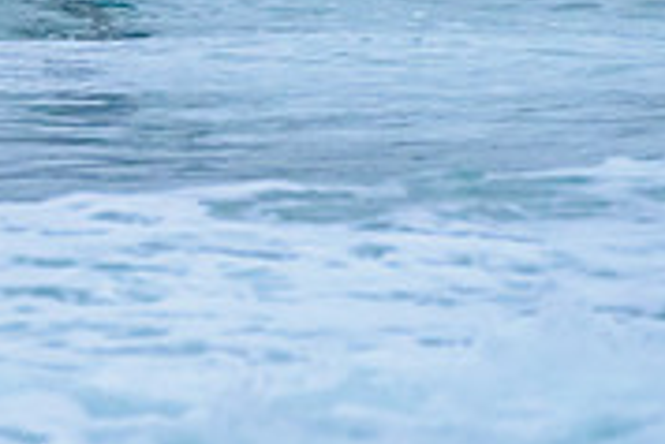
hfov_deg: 1.0
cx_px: -192
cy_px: -299
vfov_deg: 0.7
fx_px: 36974
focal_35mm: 2000
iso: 2200
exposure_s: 1/2000
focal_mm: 500
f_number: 5.6
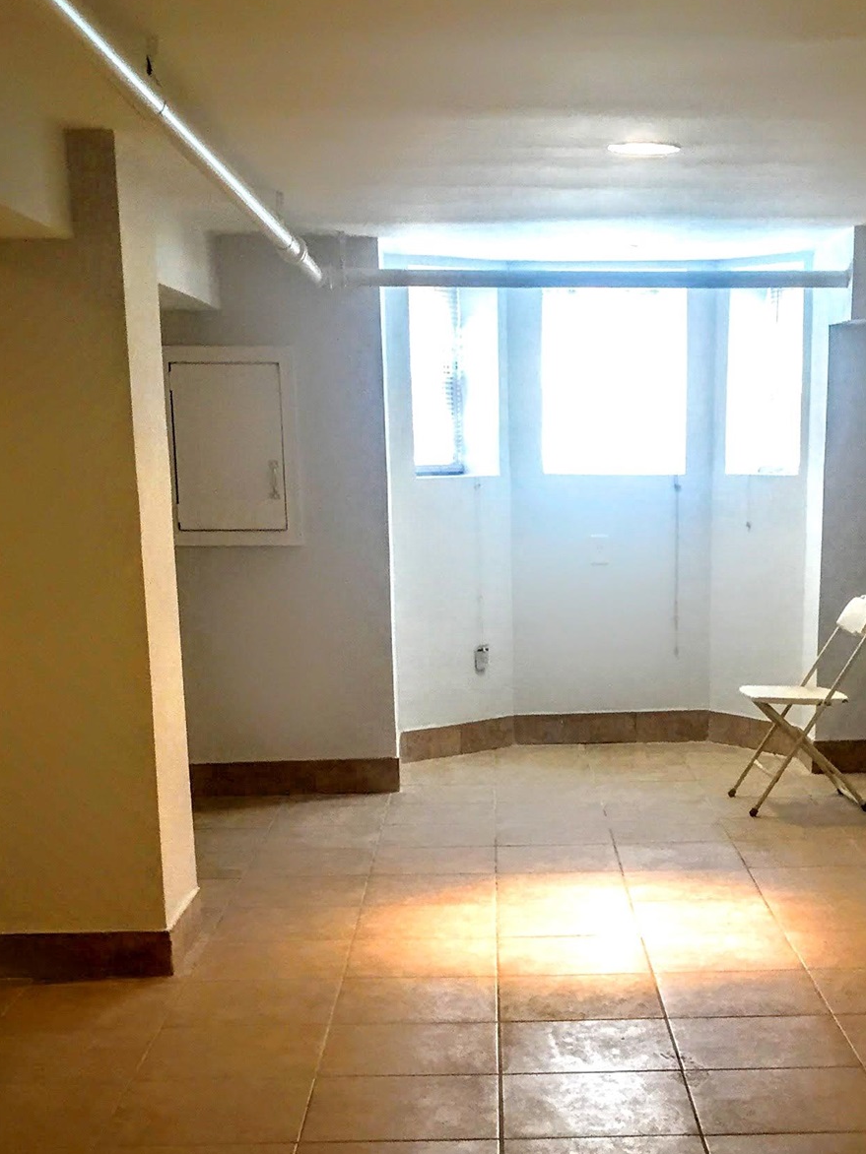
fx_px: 1901
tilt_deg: -14.4
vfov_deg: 32.5
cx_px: 573
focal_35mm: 57
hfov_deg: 25.5
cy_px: 978
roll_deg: -0.1
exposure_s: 1/30
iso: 64
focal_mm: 4.15
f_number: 2.2
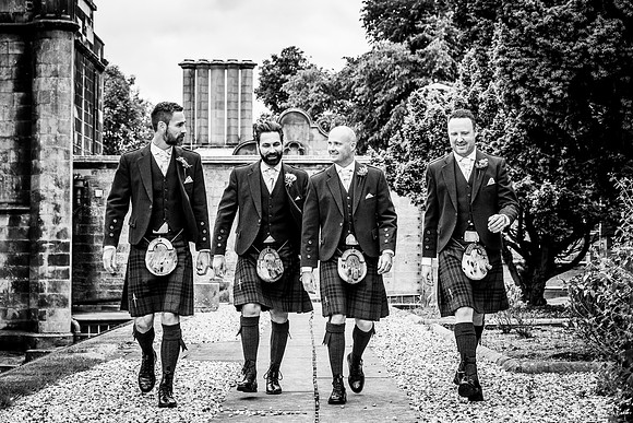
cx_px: 356
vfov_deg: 17.0
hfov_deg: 25.3
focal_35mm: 80
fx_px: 1409
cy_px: 183
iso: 320
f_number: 5.6
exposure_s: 1/640
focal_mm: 70
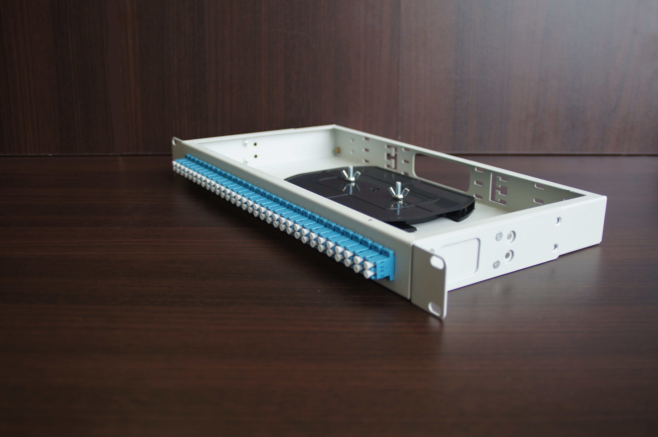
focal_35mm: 36
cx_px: 329
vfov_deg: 36.8
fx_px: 657
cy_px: 218
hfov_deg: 53.2
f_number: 3.5
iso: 100
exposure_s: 1/40
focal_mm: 24
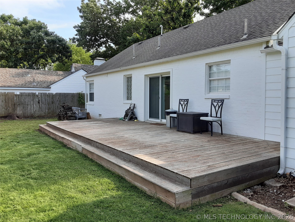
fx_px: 230
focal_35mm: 27
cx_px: 148
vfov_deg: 51.4
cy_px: 111
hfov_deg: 65.3
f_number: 1.9
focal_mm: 2.91
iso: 40
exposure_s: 1/475
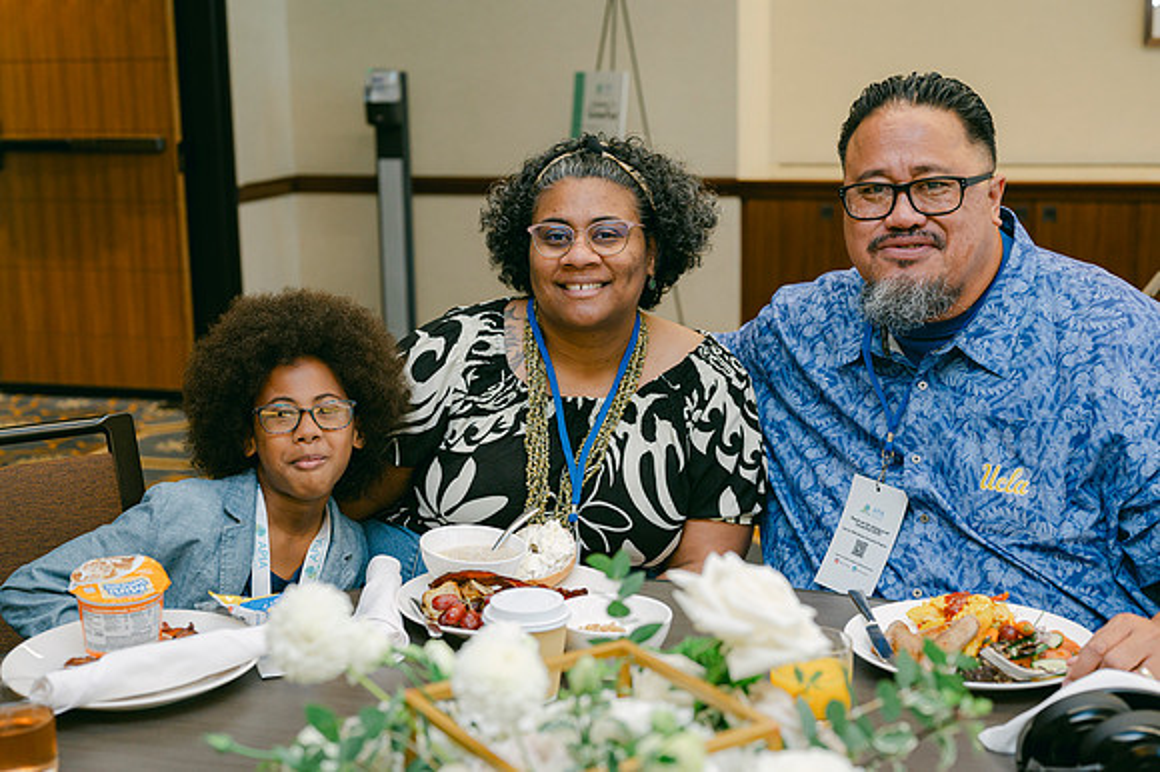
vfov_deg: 27.0
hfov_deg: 39.6
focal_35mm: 50
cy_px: 386
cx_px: 580
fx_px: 1610
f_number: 3.5
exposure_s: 1/125
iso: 1600
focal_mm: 50
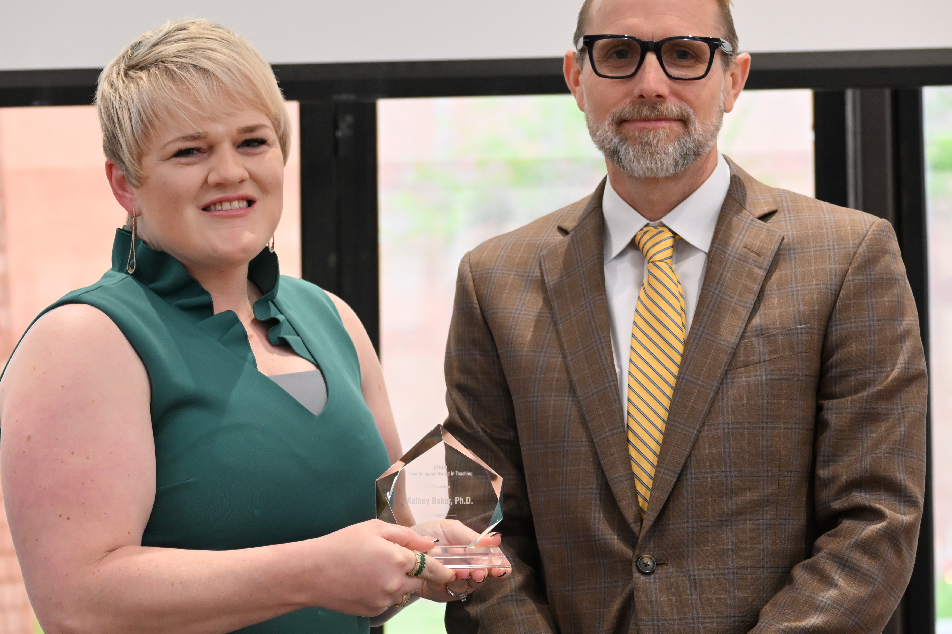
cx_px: 475
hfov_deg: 12.2
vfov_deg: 8.1
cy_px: 311
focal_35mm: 169
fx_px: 4469
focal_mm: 90
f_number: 5
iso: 1600
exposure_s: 1/60
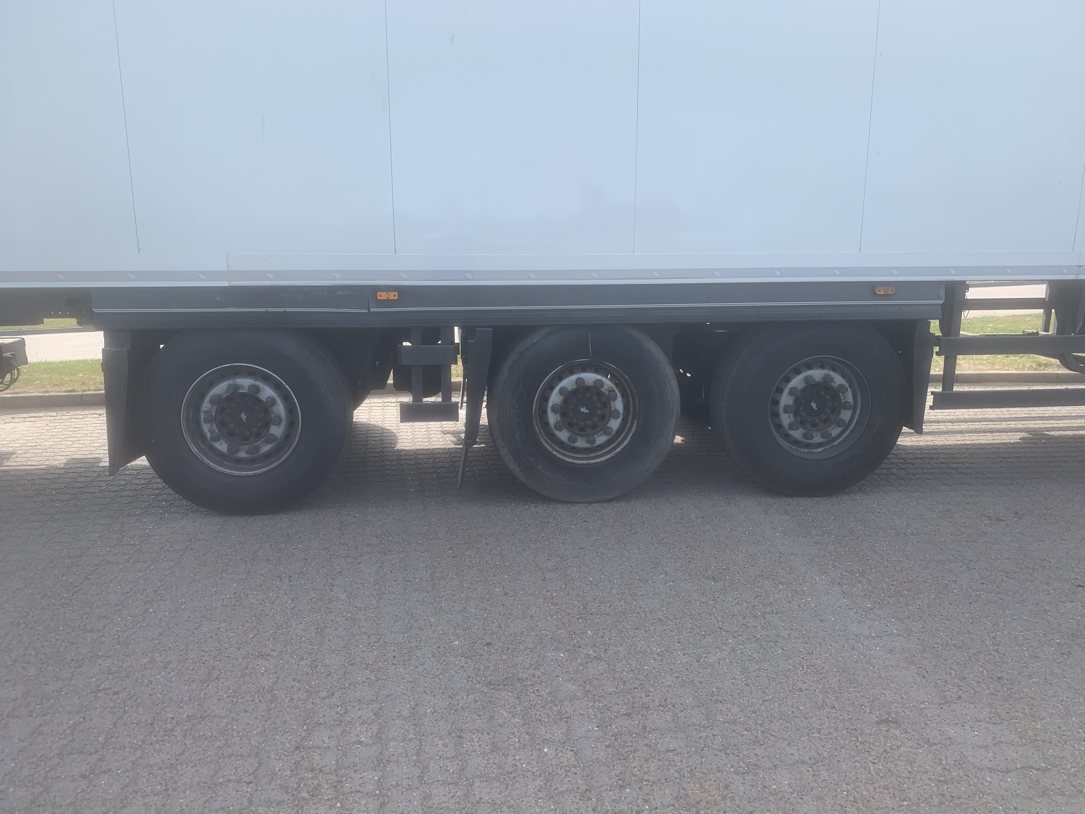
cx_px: 542
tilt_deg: -14.3
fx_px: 815
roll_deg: +2.2
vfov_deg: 53.1
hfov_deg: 67.3
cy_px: 407
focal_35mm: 26
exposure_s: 1/856
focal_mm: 4.25
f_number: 1.8
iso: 25
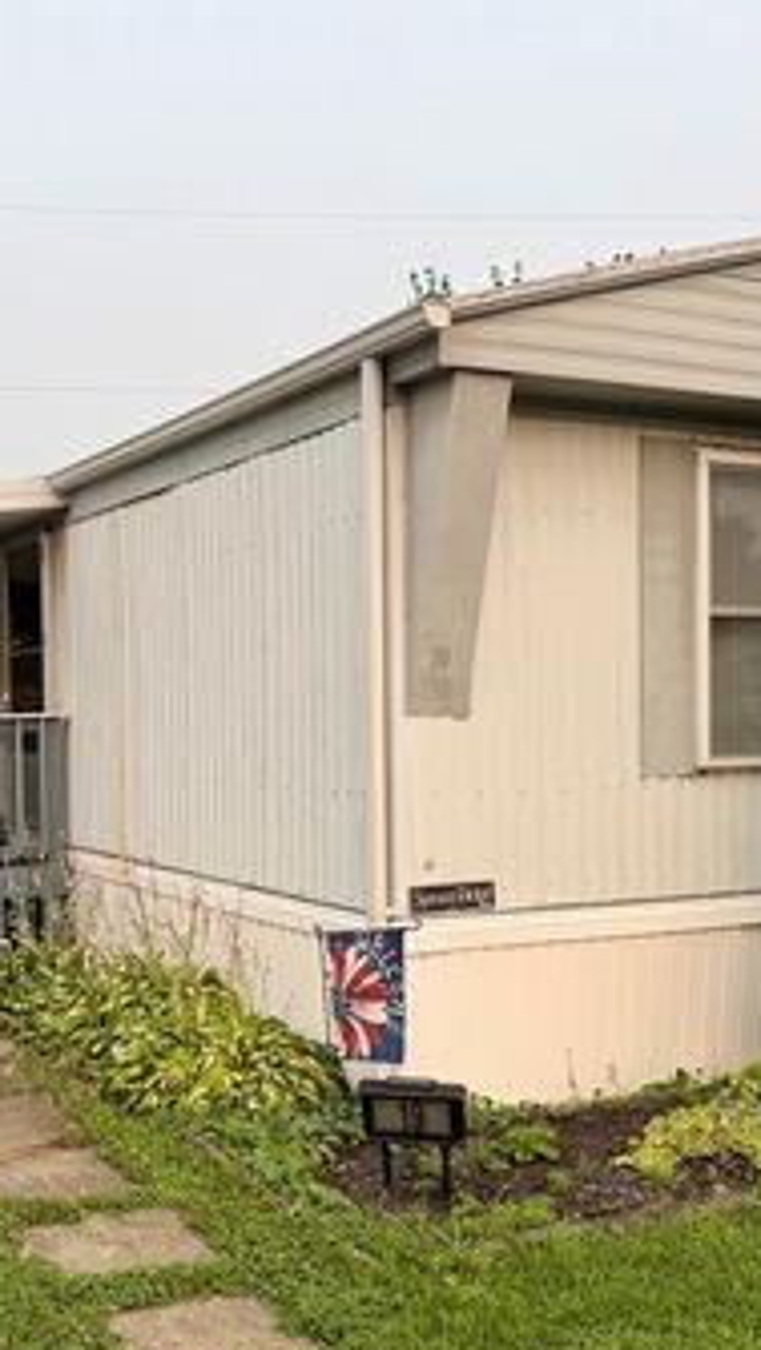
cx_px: 201
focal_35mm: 39
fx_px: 1396
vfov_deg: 51.5
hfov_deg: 30.1
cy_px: 739
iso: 80
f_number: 1.78
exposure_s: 1/1046
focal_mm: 6.76
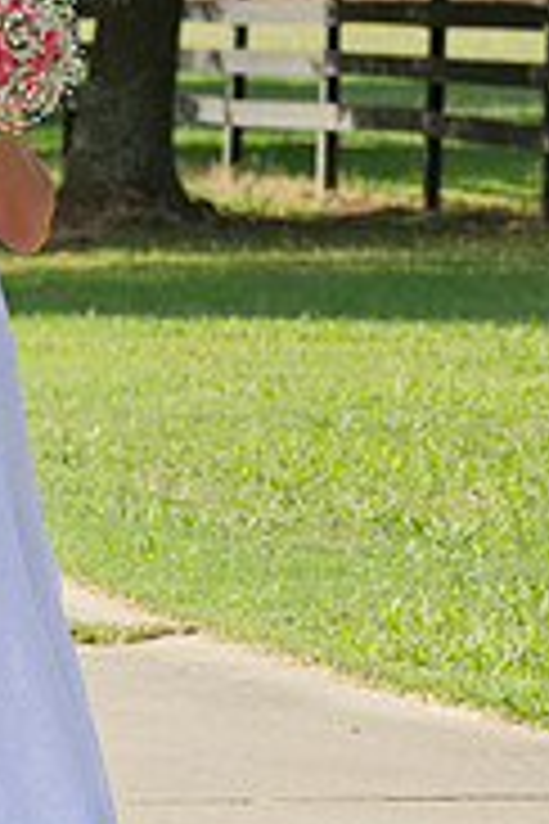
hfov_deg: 4.1
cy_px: 459
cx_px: -47
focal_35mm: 332
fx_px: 7594
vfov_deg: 6.2
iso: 250
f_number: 7.1
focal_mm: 135
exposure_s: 1/250
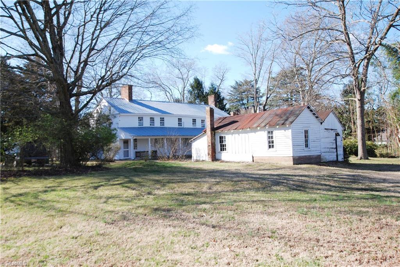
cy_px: 134
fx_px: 334
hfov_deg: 61.9
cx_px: 200
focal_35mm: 30
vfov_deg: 43.7
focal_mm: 20
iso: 500
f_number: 8
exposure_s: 1/400
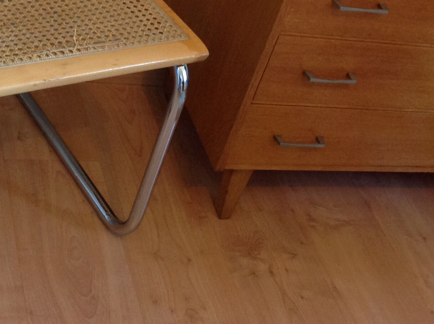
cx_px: 176
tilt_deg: -28.4
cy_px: -7
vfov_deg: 19.0
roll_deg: -18.5
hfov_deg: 26.0
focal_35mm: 75
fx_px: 939
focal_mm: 4.28
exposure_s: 1/15
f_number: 2.4
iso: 160
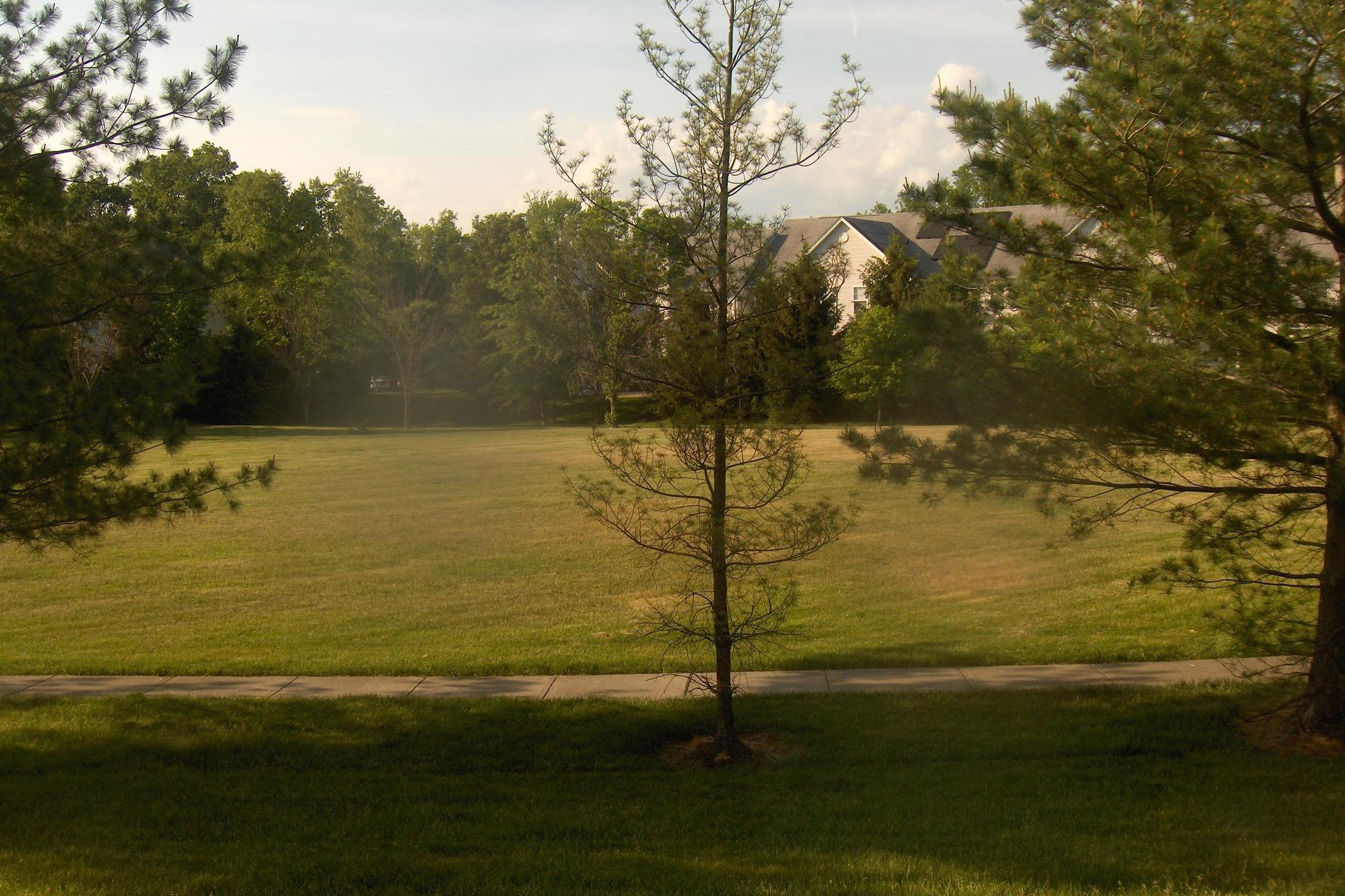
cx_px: 672
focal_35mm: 41
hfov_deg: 47.4
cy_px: 507
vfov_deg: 32.6
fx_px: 1532
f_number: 4.8
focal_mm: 8
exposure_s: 1/293
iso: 100
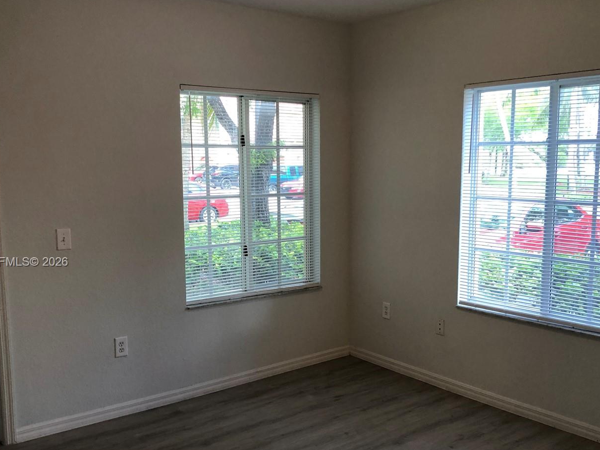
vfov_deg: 38.5
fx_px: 641
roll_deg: +0.9
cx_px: 310
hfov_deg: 50.1
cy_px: 263
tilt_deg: -8.3
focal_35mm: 37
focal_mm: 3.99
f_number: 1.8
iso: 25
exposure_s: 1/30
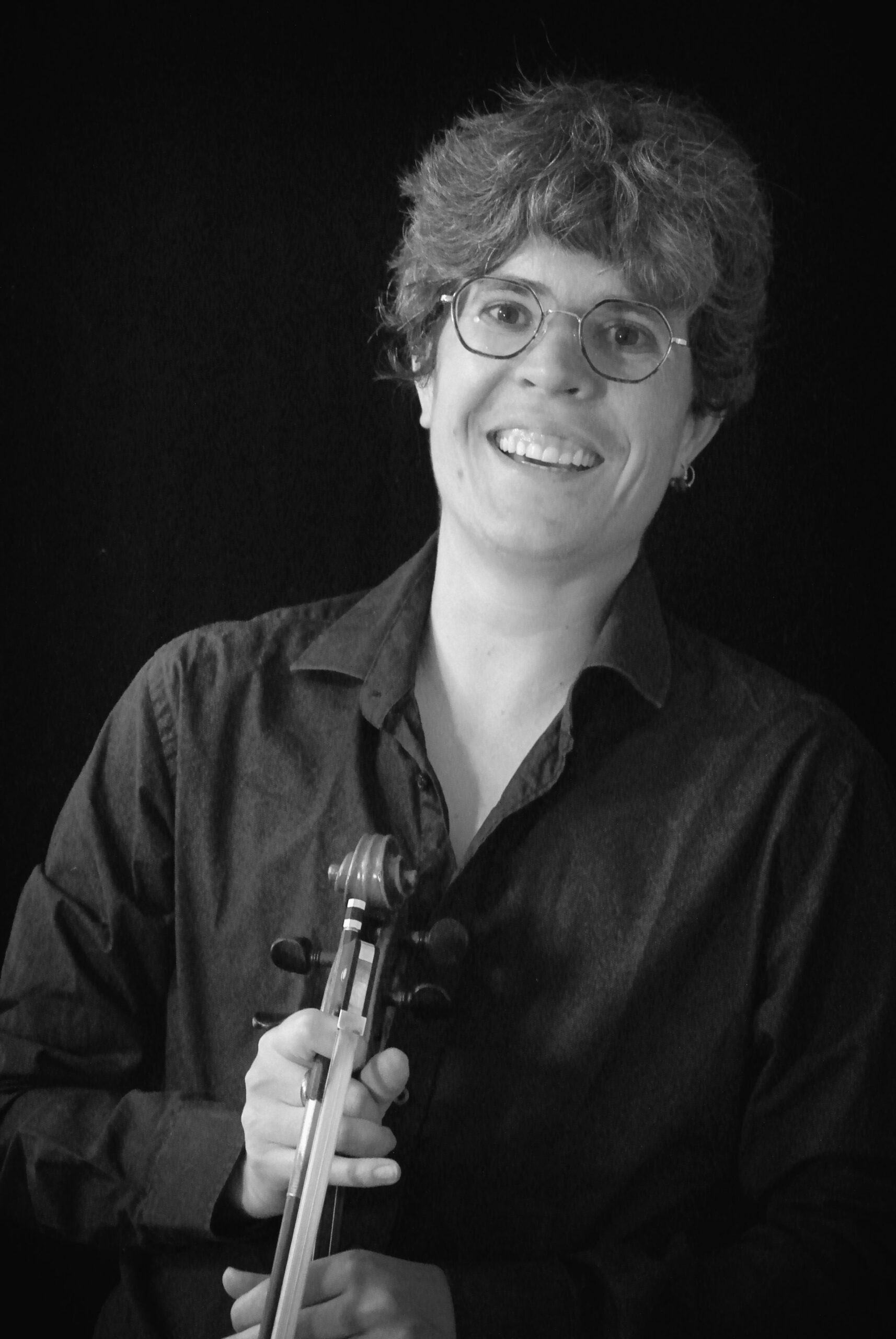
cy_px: 670
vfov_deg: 25.0
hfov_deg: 16.9
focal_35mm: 81
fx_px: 3015
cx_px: 448
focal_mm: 30
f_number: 3.8
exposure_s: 1/125
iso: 6400
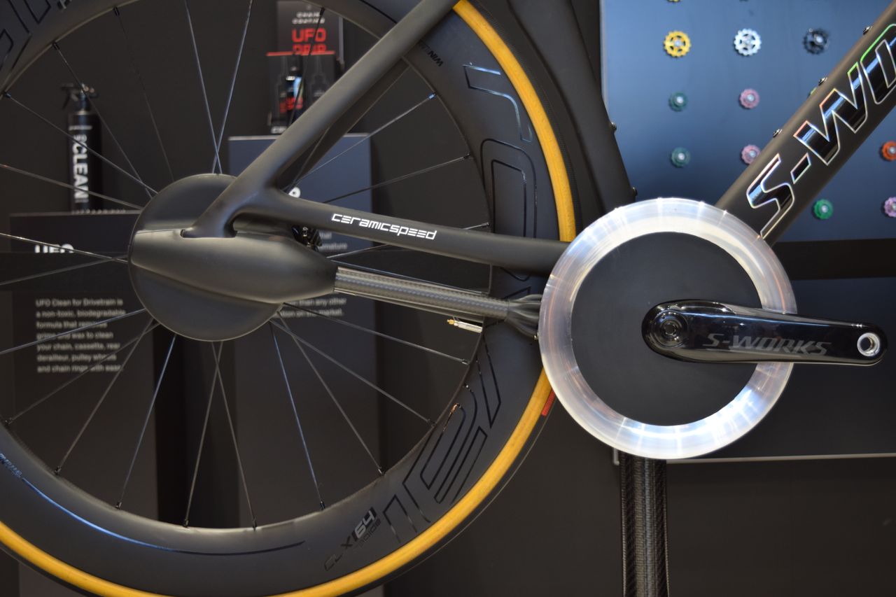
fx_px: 1269
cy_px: 298
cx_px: 448
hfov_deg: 38.9
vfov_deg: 26.5
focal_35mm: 51
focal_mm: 34
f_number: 4.5
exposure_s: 1/60
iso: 450
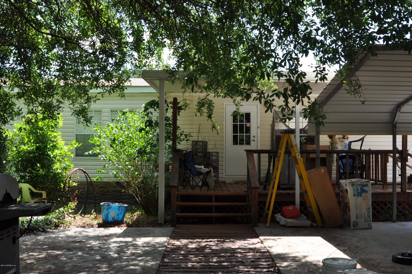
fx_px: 480
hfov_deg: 46.5
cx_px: 206
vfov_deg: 31.8
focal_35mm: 42
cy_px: 137
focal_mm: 28
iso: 200
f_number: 6.3
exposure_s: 1/160
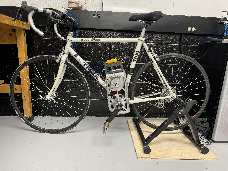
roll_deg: -2.0
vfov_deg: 56.8
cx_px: 114
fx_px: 158
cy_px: 86
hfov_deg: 71.6
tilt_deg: -13.3
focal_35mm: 24
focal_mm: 6.76
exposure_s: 1/60
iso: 200
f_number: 1.78
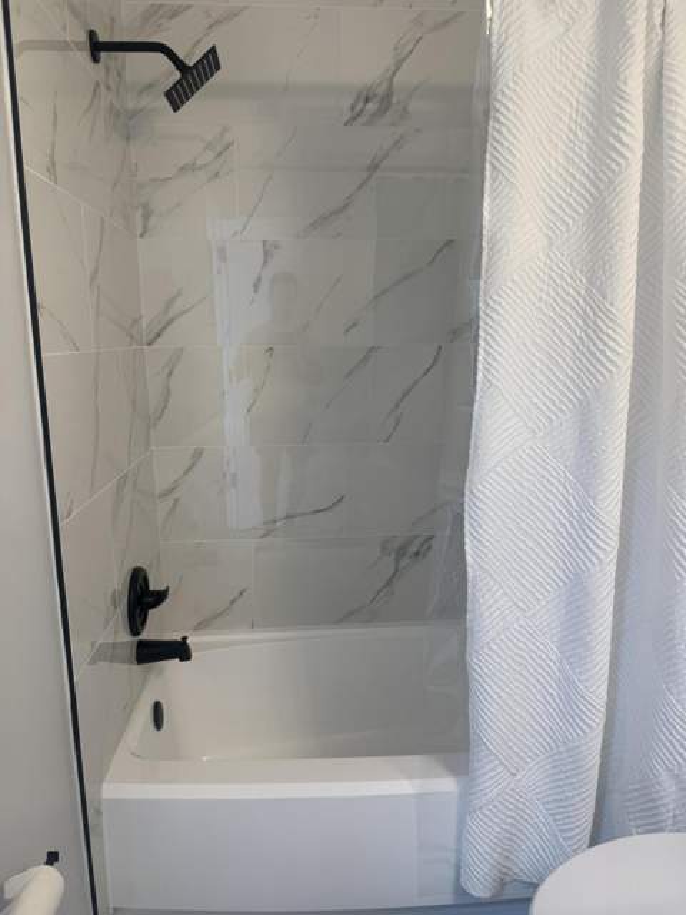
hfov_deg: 56.8
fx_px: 634
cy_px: 458
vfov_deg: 71.6
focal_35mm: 24
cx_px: 343
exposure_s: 1/120
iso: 100
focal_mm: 6.76
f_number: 1.78
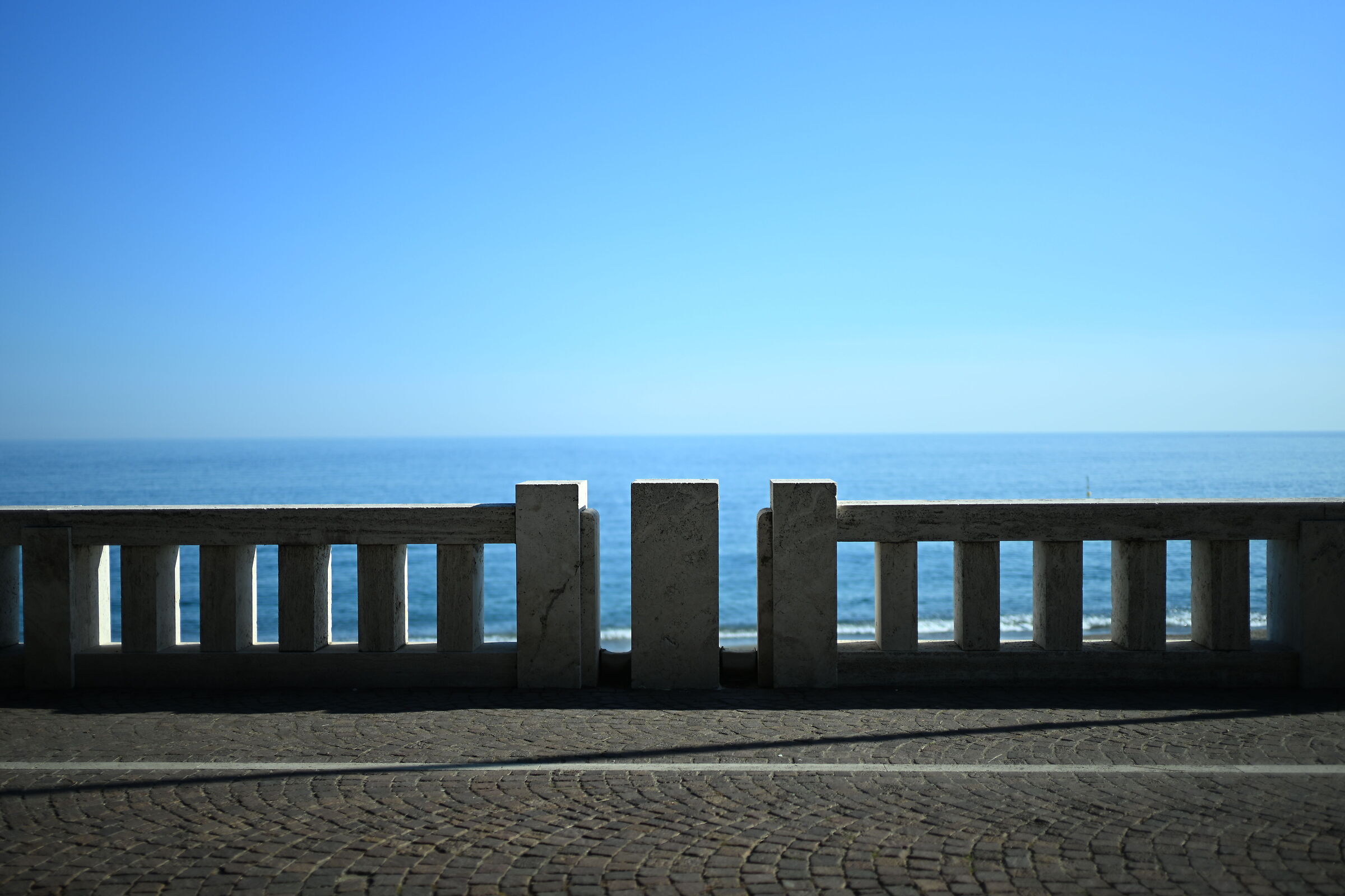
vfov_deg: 37.9
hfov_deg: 54.4
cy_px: 448
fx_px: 1308
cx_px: 672
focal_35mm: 35
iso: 100
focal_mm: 35
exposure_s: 1/8000
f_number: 1.4
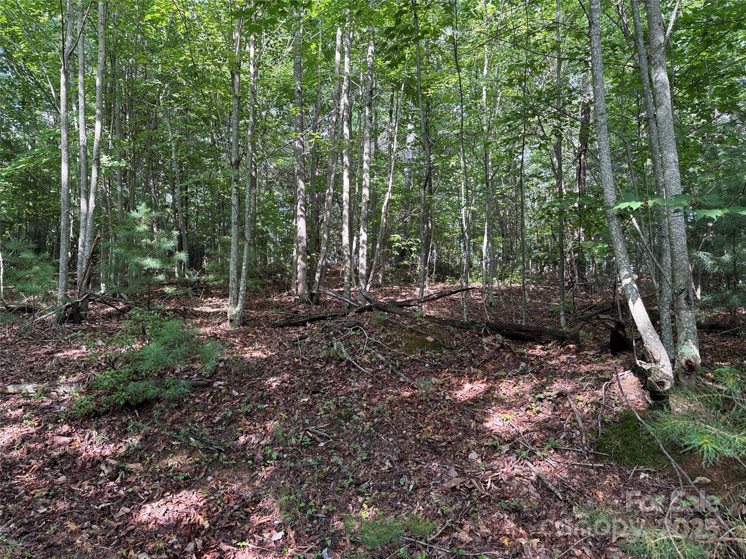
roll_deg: +0.1
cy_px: 280
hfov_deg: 71.6
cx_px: 373
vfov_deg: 56.8
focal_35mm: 24
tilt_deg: +7.0
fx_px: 517
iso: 125
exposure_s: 1/121
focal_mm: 6.76
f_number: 1.78
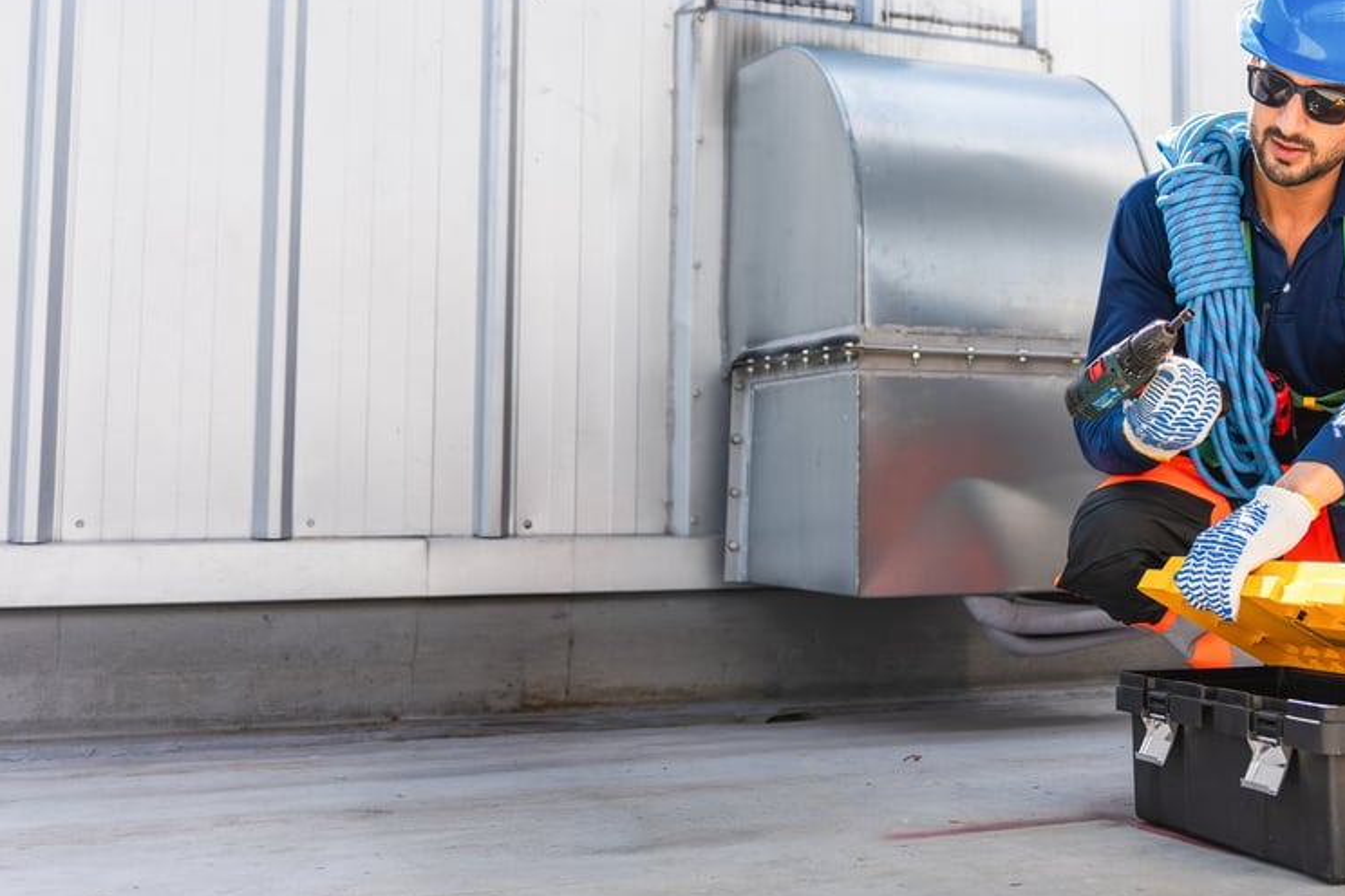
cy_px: 324
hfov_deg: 37.6
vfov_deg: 26.3
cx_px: 1052
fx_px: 1910
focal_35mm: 51
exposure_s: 1/500
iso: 100
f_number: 2.8
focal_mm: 31.7
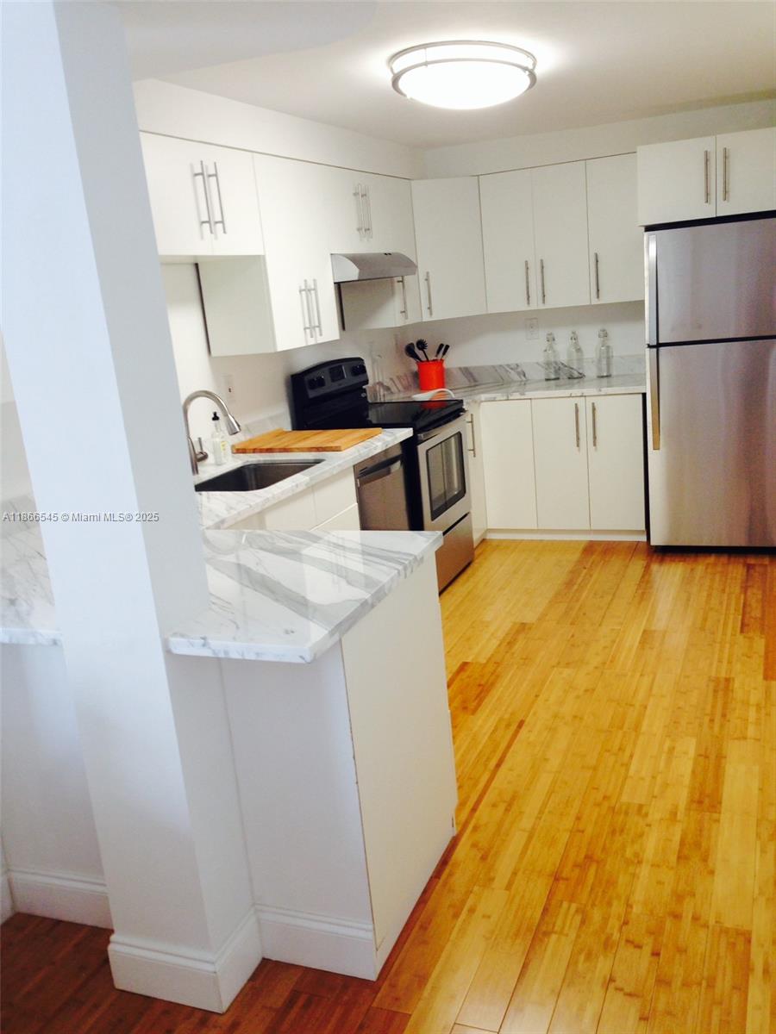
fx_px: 986
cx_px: 388
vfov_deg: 55.4
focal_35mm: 33
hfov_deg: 42.9
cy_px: 517
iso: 50
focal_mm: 4.12
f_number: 2.4
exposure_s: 1/24
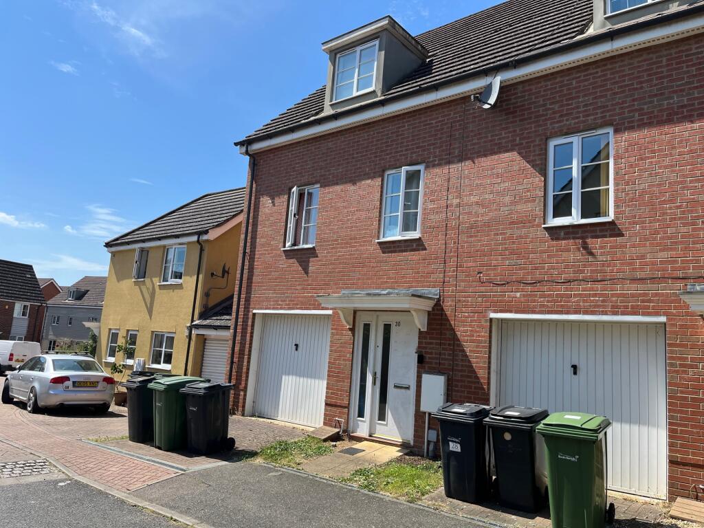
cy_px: 264
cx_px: 352
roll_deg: -2.7
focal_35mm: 26
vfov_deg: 53.1
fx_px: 529
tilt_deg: +11.6
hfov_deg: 67.3
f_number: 1.6
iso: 50
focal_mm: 5.1
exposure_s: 1/2755
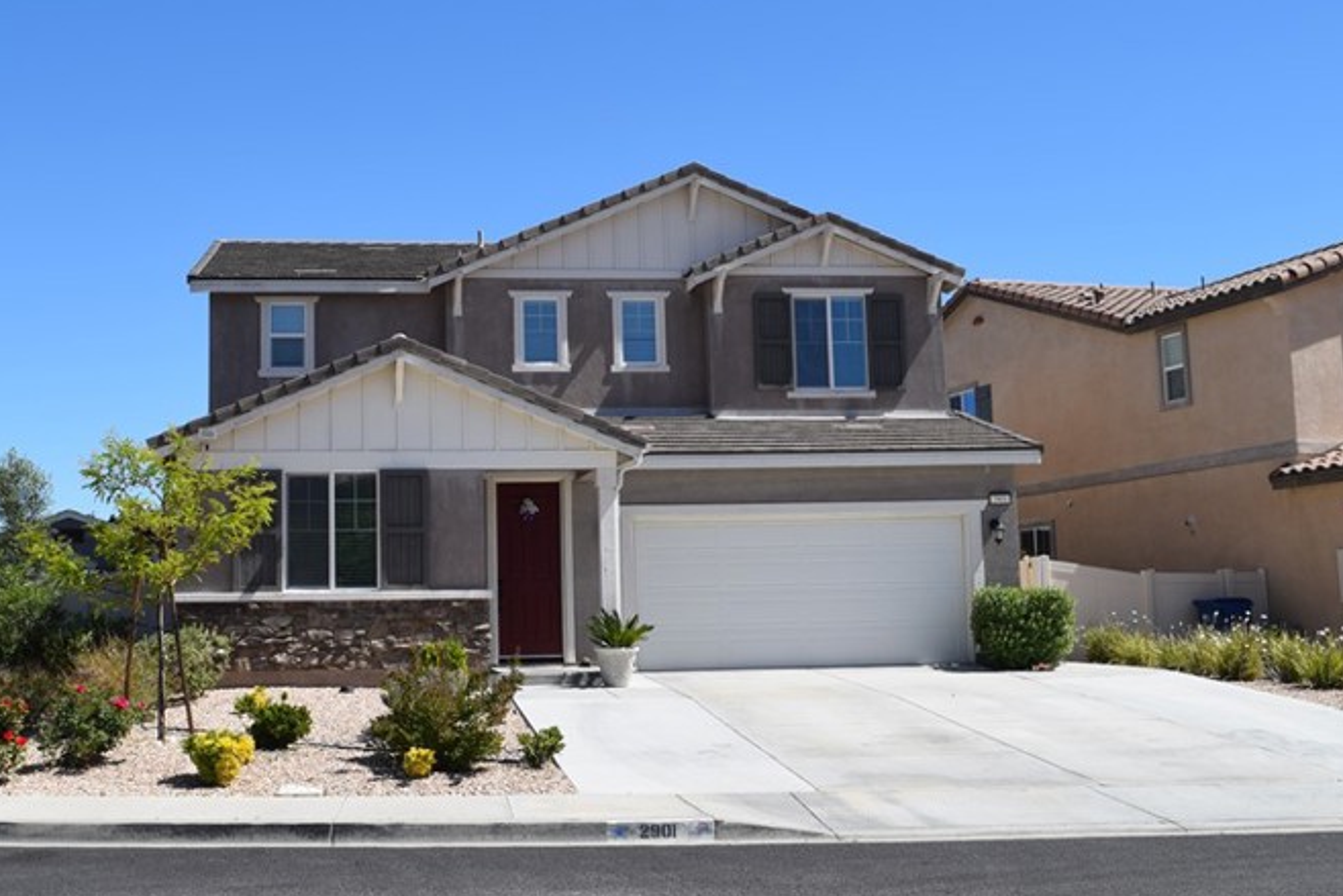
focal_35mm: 42
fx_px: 1567
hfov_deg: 45.8
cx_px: 469
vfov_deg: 31.9
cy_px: 428
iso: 200
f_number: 10
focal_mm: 18
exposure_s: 1/400
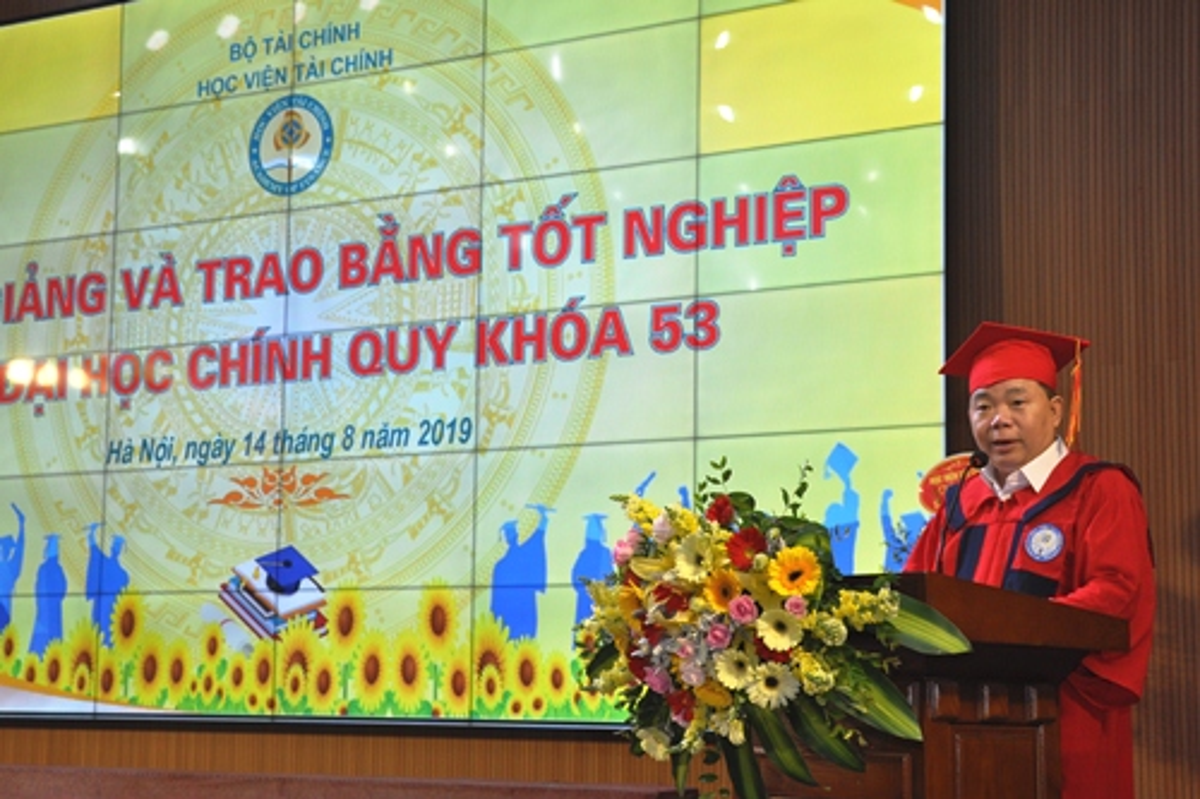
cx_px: 600
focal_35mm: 48
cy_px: 400
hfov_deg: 41.1
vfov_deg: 28.1
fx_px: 1599
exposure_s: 1/100
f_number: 5
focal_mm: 32
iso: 400
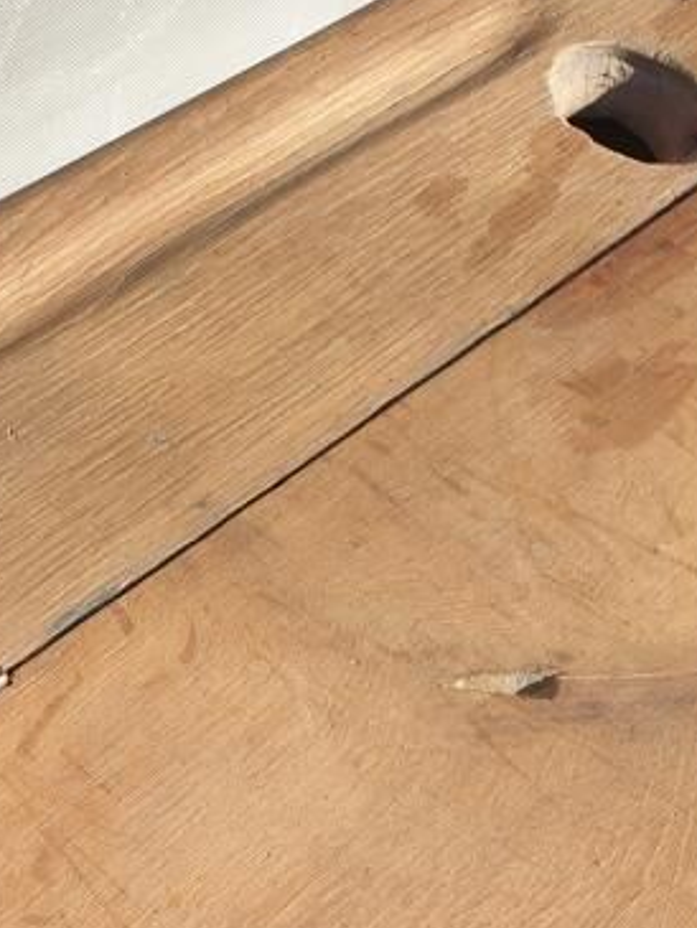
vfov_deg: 25.0
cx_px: -79
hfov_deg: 19.3
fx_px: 1959
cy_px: 989
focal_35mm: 73
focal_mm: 4.3
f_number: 2.4
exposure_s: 1/565
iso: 50
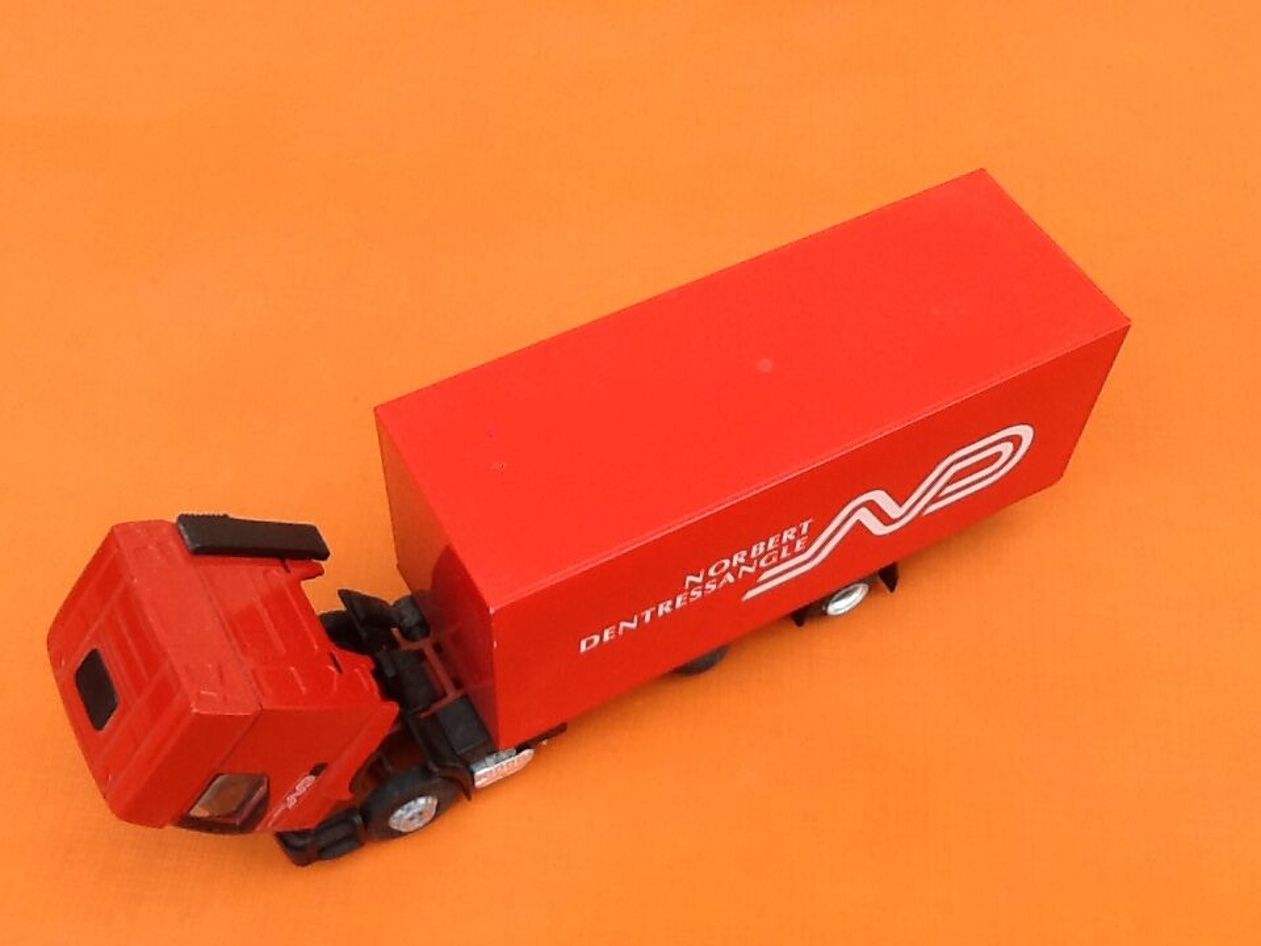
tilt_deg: -54.5
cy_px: 473
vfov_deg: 32.9
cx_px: 630
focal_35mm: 44
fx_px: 1603
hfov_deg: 42.9
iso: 40
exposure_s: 1/142
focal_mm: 2.03
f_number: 2.4
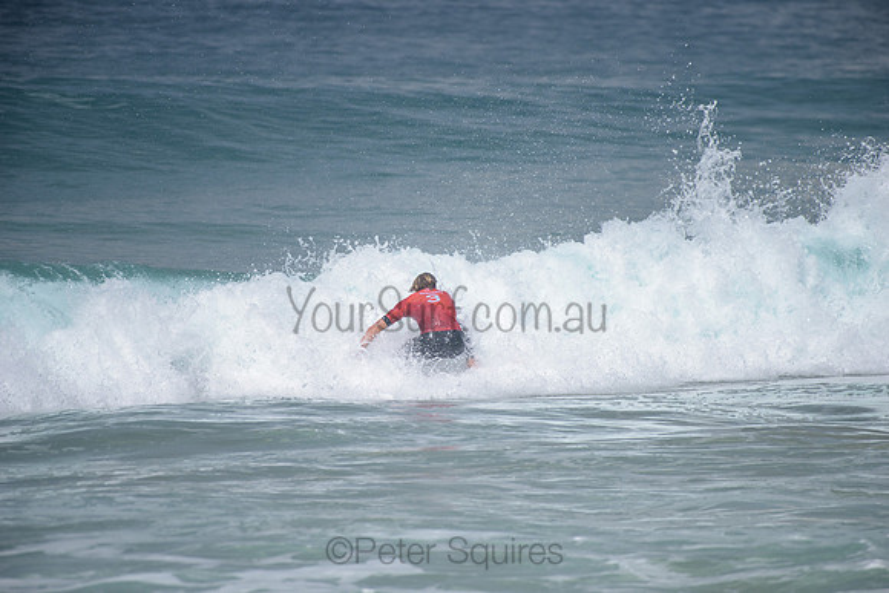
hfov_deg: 4.1
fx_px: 12350
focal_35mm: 500
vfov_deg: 2.8
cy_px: 296
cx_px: 444
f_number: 5.6
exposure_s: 1/2000
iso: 180
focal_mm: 500
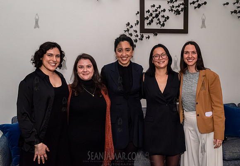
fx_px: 257
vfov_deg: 35.9
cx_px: 123
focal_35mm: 38
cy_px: 78
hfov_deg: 50.0
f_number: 4.5
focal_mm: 35
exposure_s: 1/400
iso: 8000
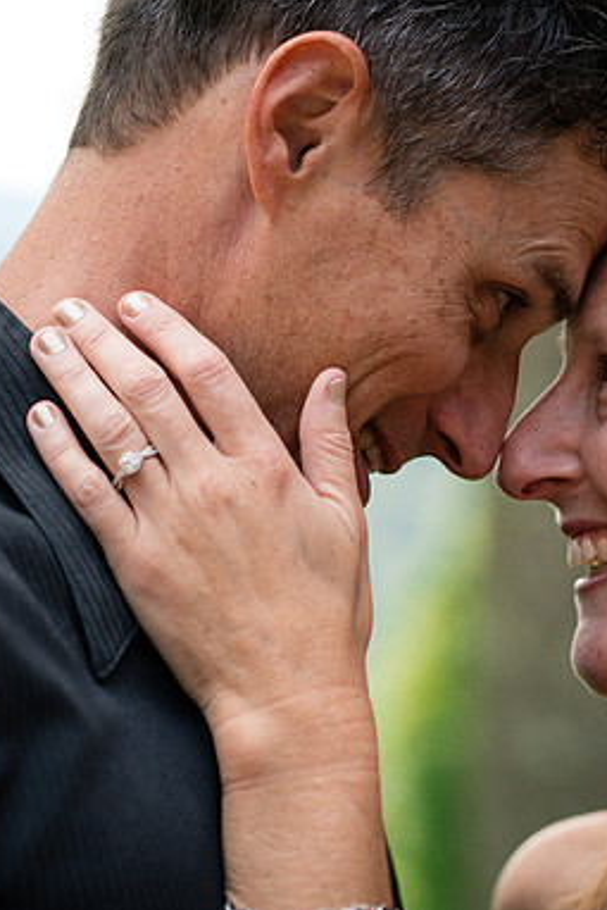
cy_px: 454
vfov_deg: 15.9
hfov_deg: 10.6
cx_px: 240
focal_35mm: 129
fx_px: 3259
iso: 800
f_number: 3.2
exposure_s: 1/1600
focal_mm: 85
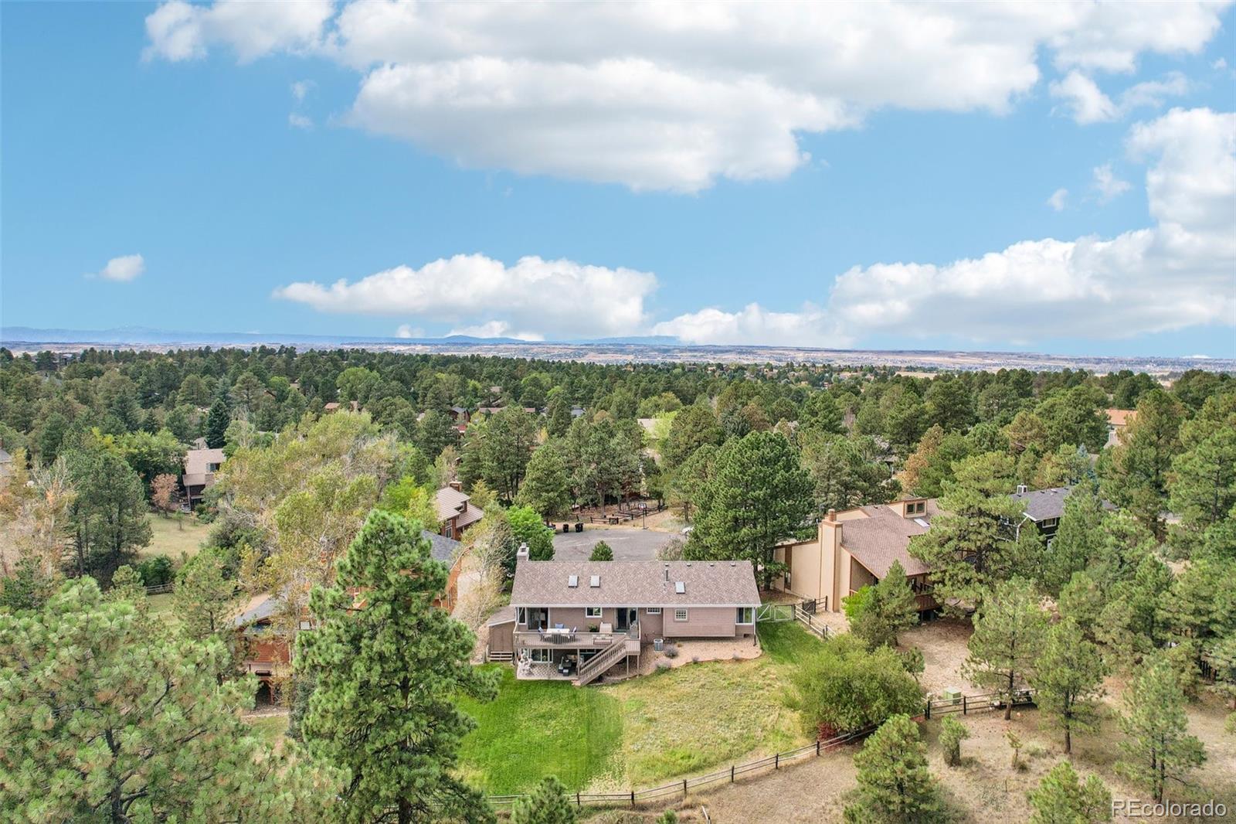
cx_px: 618
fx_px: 755
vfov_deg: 57.2
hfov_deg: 78.6
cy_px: 412
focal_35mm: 22
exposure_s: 1/640
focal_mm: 8.4
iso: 100
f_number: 2.8
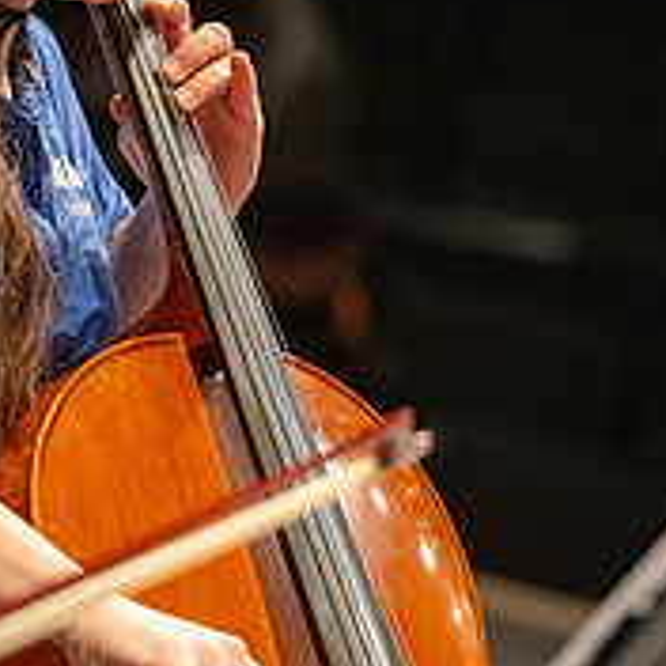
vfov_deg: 6.2
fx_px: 6160
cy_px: 191
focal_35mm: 283
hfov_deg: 6.2
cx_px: 454
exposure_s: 1/320
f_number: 2.8
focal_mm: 101
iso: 3200
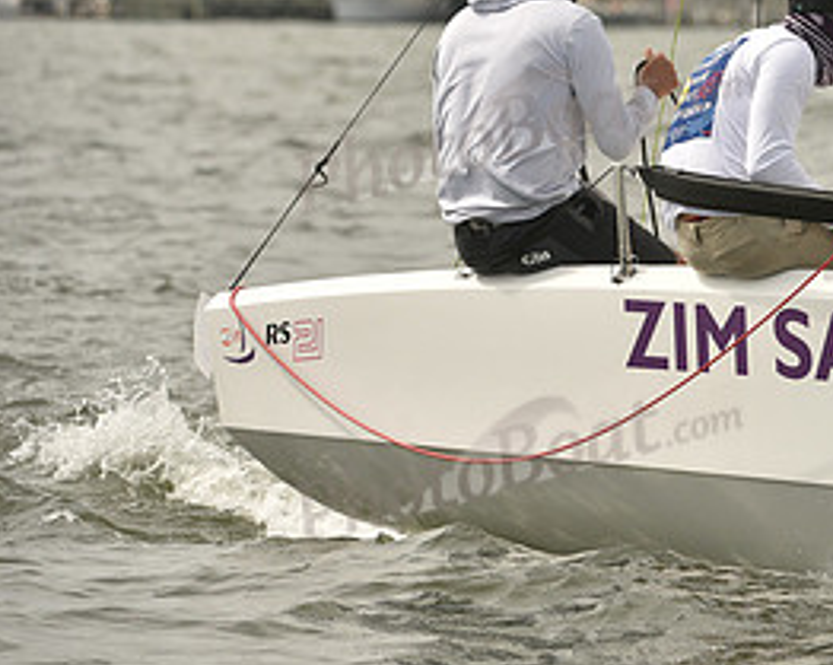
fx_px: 12288
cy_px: 253
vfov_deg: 3.1
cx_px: 909
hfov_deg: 3.9
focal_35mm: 499
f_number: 6.3
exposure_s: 1/1600
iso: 320
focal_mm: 240
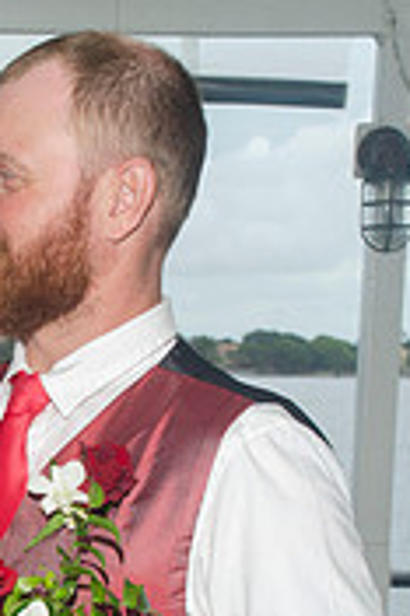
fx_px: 2294
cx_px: -102
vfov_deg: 15.1
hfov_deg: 10.0
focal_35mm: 134
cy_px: 616
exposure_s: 1/160
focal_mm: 35
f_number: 7.1
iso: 100
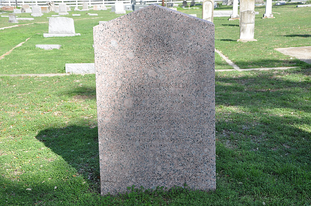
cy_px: 103
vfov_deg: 28.0
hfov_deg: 41.2
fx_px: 414
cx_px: 156
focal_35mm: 48
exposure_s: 1/80
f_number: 9
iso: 200
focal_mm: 32
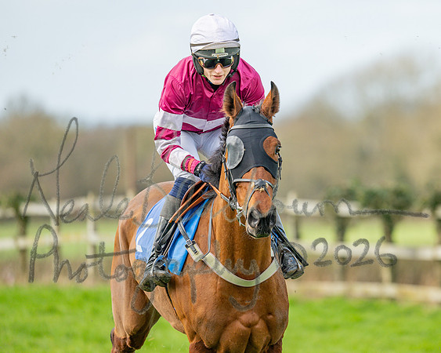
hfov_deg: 3.6
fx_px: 6946
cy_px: 176
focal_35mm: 532
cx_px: 313
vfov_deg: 2.9
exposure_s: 1/800
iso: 200
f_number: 4.5
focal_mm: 400
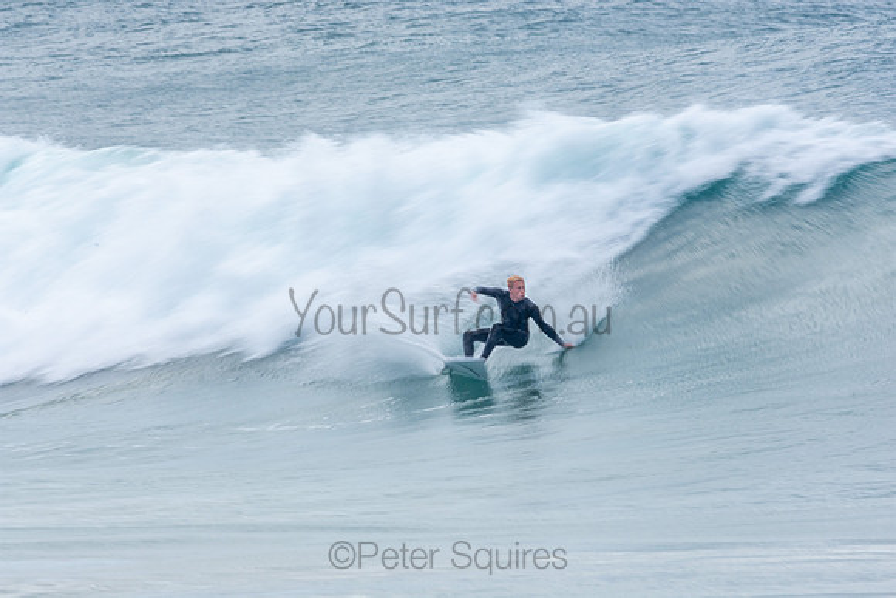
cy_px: 299
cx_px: 448
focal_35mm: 720
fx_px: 17923
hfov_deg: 2.9
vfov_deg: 1.9
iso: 100
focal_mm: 480
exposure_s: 1/30
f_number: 25
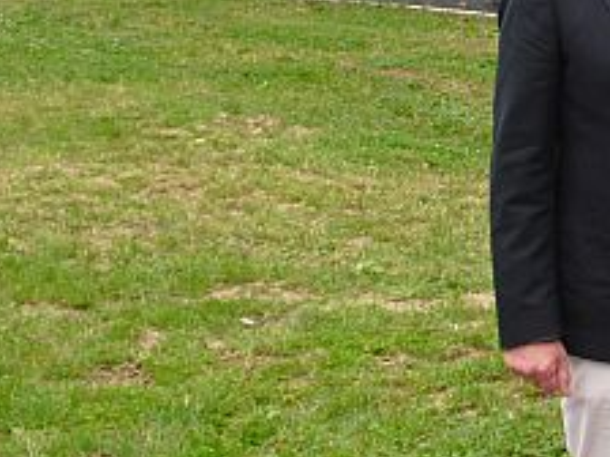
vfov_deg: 12.3
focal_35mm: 118
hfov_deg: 16.2
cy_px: -46
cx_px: 667
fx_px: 2079
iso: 100
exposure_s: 1/160
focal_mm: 7.7
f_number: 3.4
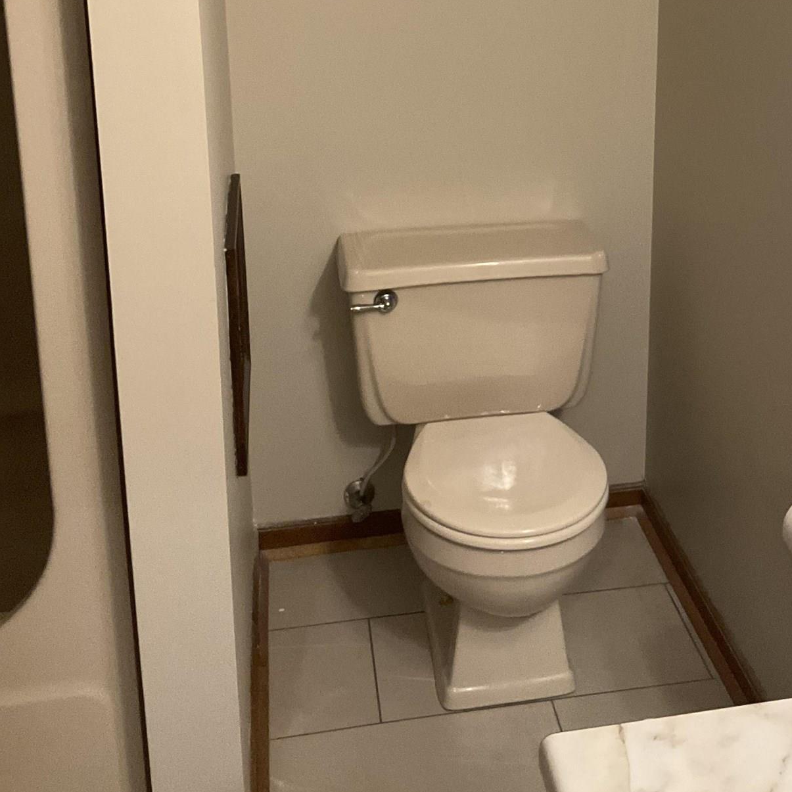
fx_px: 1268
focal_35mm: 49
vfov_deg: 33.5
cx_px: 557
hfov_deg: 34.2
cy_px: 139
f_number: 1.8
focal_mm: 3
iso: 250
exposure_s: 1/40
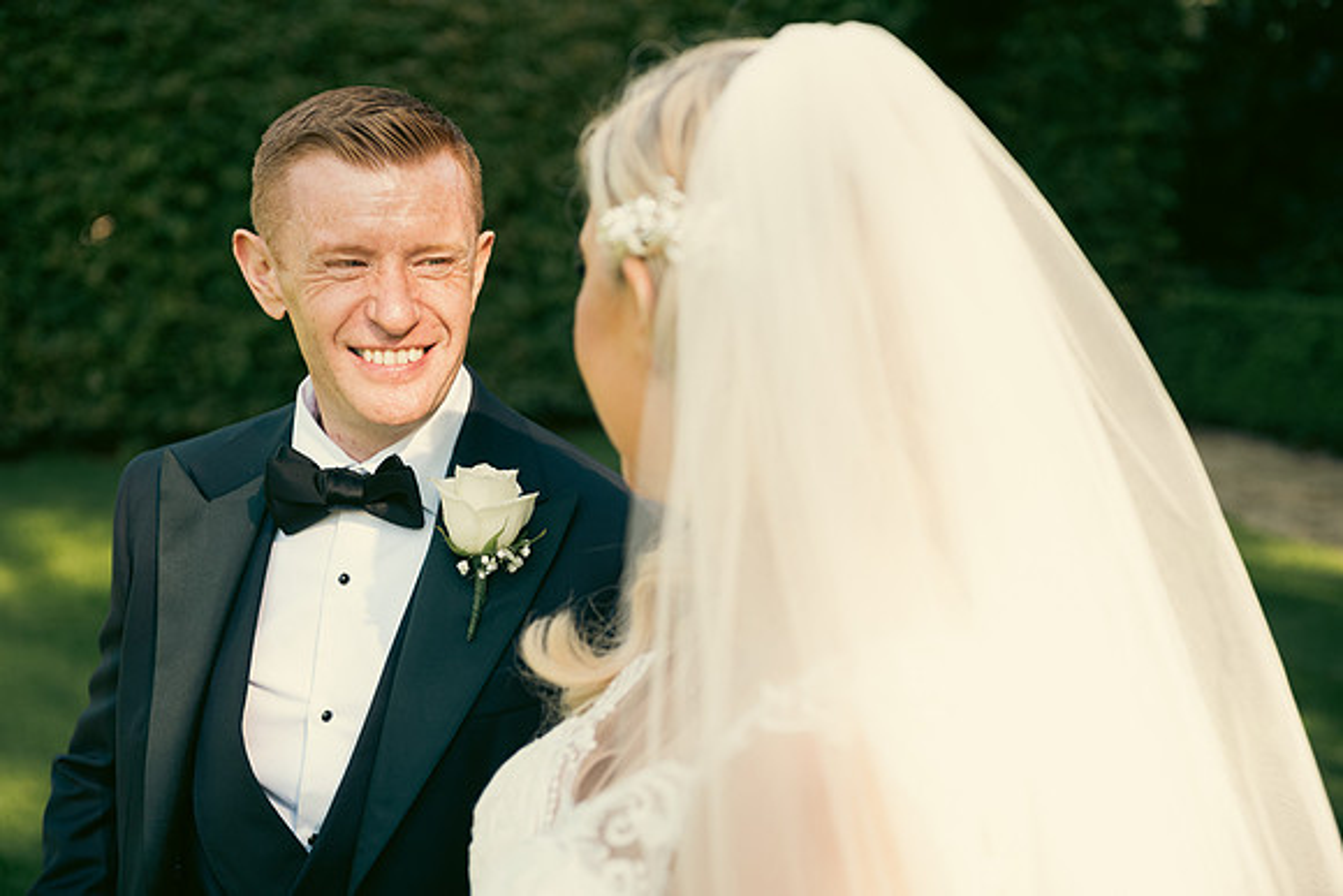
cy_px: 448
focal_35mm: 58
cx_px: 672
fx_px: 2164
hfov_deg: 34.5
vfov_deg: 23.4
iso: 200
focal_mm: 58
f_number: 3.5
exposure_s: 1/400
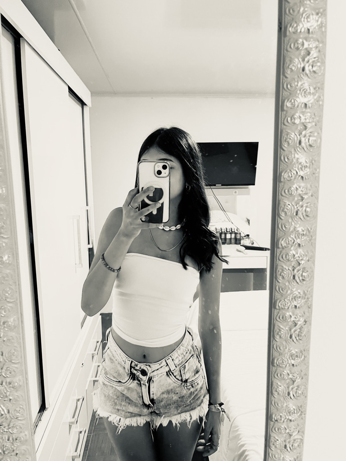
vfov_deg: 67.3
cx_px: 173
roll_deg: +0.4
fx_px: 347
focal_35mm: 26
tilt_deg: -9.3
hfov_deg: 53.1
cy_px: 230
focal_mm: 5.1
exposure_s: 1/50
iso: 250
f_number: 1.6
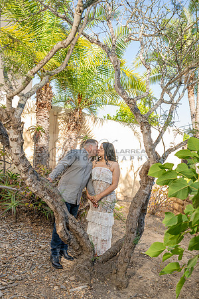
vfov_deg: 68.4
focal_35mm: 26
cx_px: 100
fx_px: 220
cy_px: 150
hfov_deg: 48.7
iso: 200
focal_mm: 26.5
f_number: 5
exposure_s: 1/200
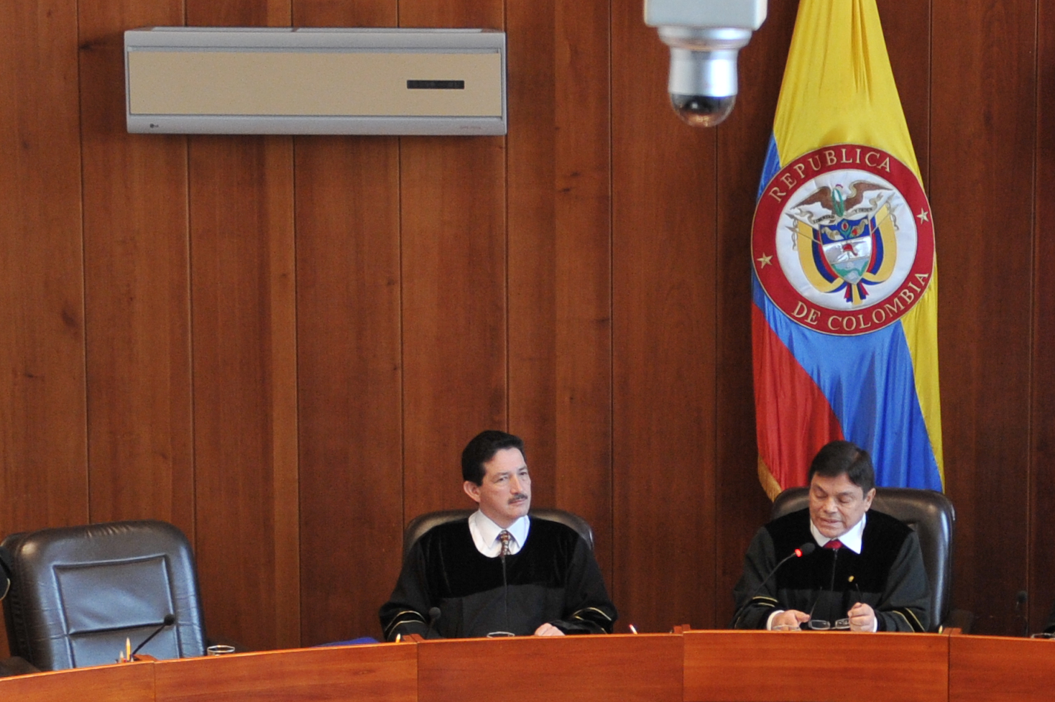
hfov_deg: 11.8
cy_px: 571
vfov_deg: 7.9
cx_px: 826
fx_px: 5096
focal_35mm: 174
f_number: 2.8
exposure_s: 1/125
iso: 2000
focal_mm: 60
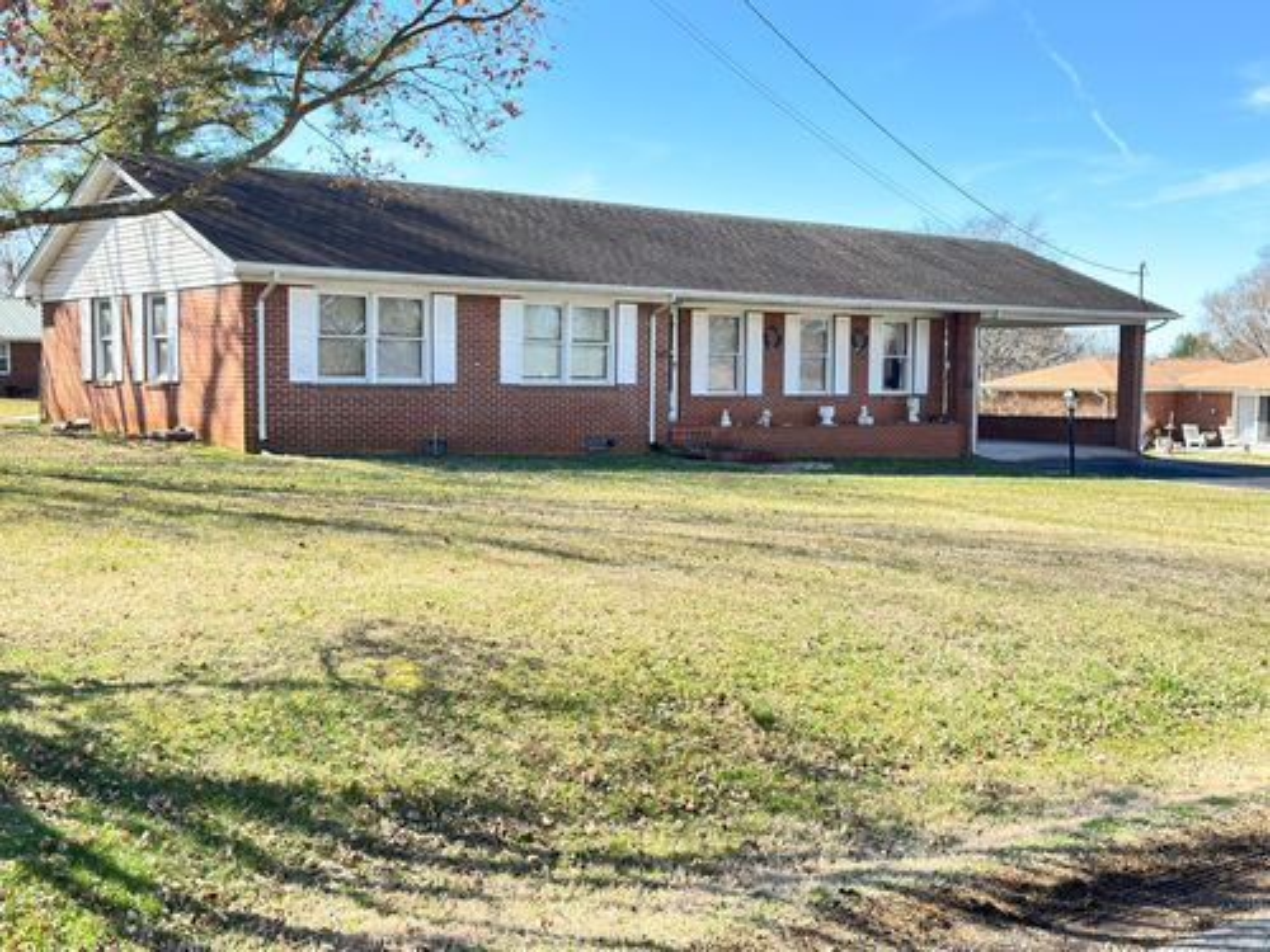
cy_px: 476
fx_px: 1504
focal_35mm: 41
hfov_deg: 45.8
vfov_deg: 35.1
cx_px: 635
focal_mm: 6.76
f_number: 1.78
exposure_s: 1/1098
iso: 100
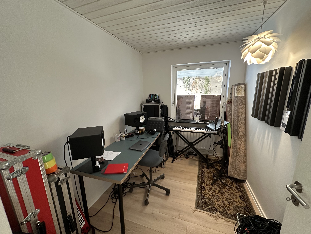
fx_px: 126
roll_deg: +1.1
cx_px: 156
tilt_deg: -11.0
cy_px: 117
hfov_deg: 102.1
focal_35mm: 14
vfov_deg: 85.7
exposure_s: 1/50
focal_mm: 2.22
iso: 400
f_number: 2.2
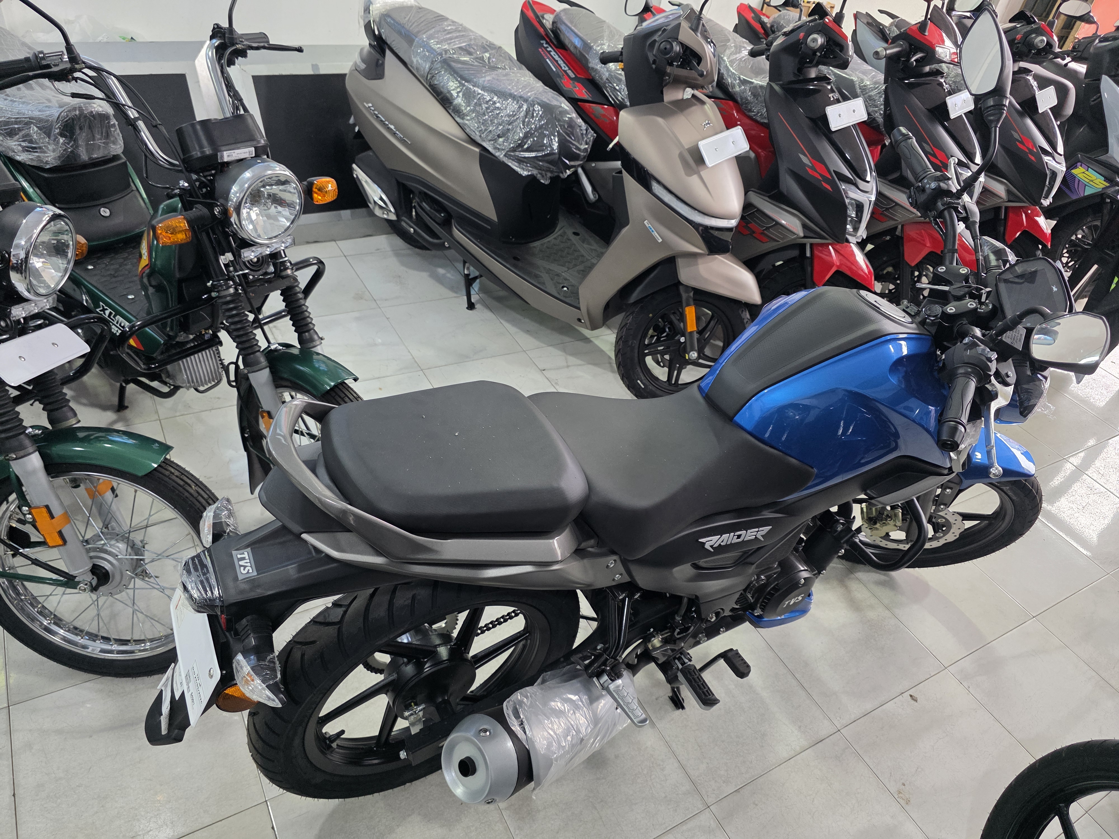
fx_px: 744
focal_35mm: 23
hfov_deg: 73.9
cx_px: 560
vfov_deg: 58.9
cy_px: 420
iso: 200
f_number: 1.7
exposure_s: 1/100
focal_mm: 6.3
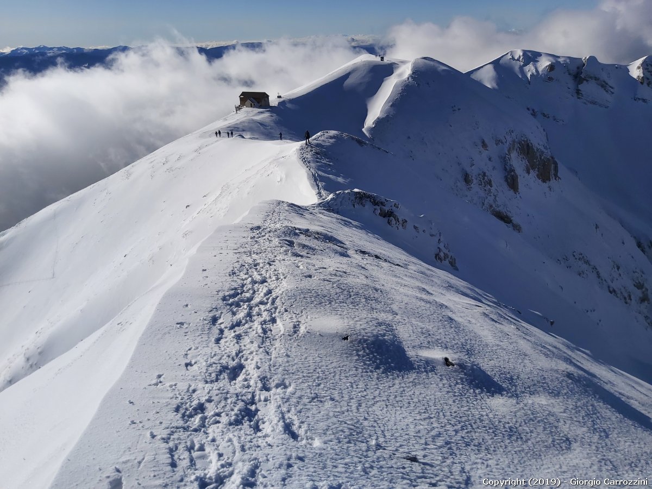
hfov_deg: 67.3
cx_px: 326
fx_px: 490
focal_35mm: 26
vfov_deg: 53.1
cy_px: 244
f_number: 1.7
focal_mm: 3.92
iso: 64
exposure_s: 1/9667
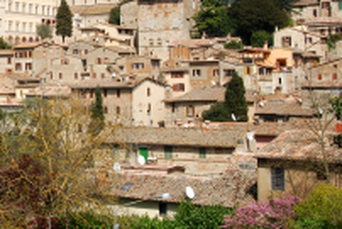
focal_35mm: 82
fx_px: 780
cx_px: 15
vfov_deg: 16.6
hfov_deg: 23.9
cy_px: 59
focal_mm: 26
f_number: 9
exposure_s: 1/200
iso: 100
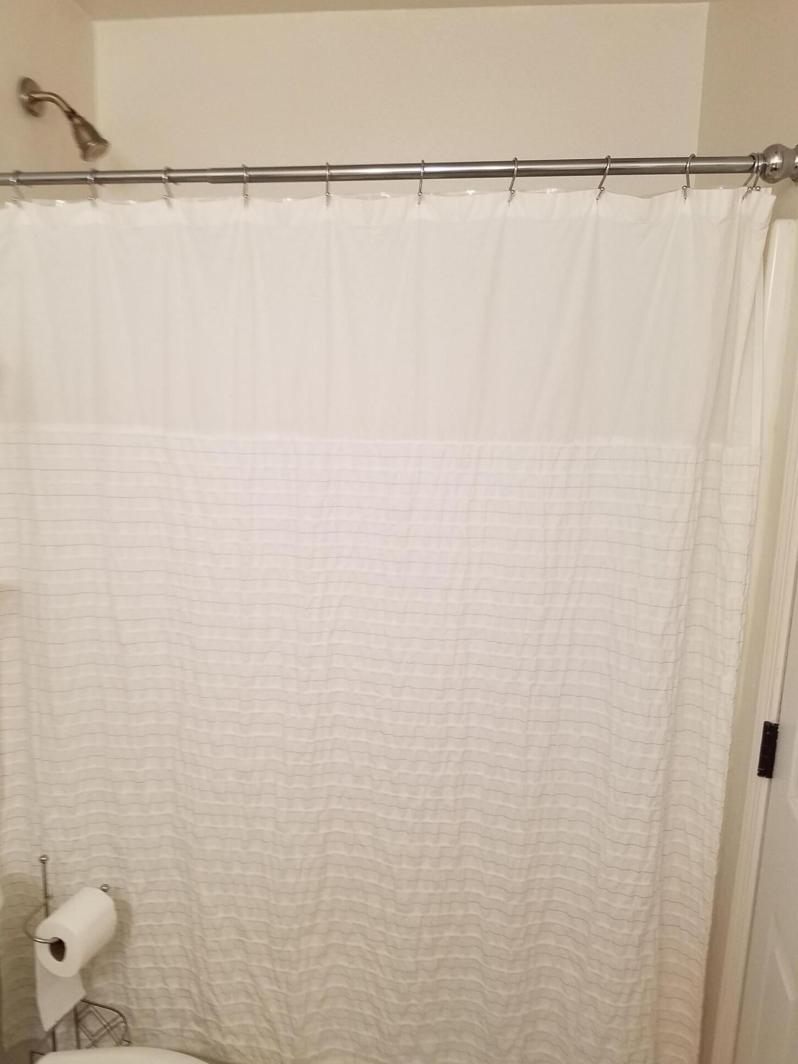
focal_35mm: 27
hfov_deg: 51.3
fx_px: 830
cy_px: 539
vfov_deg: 65.3
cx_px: 387
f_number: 1.7
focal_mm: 4.2
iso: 160
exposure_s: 1/40
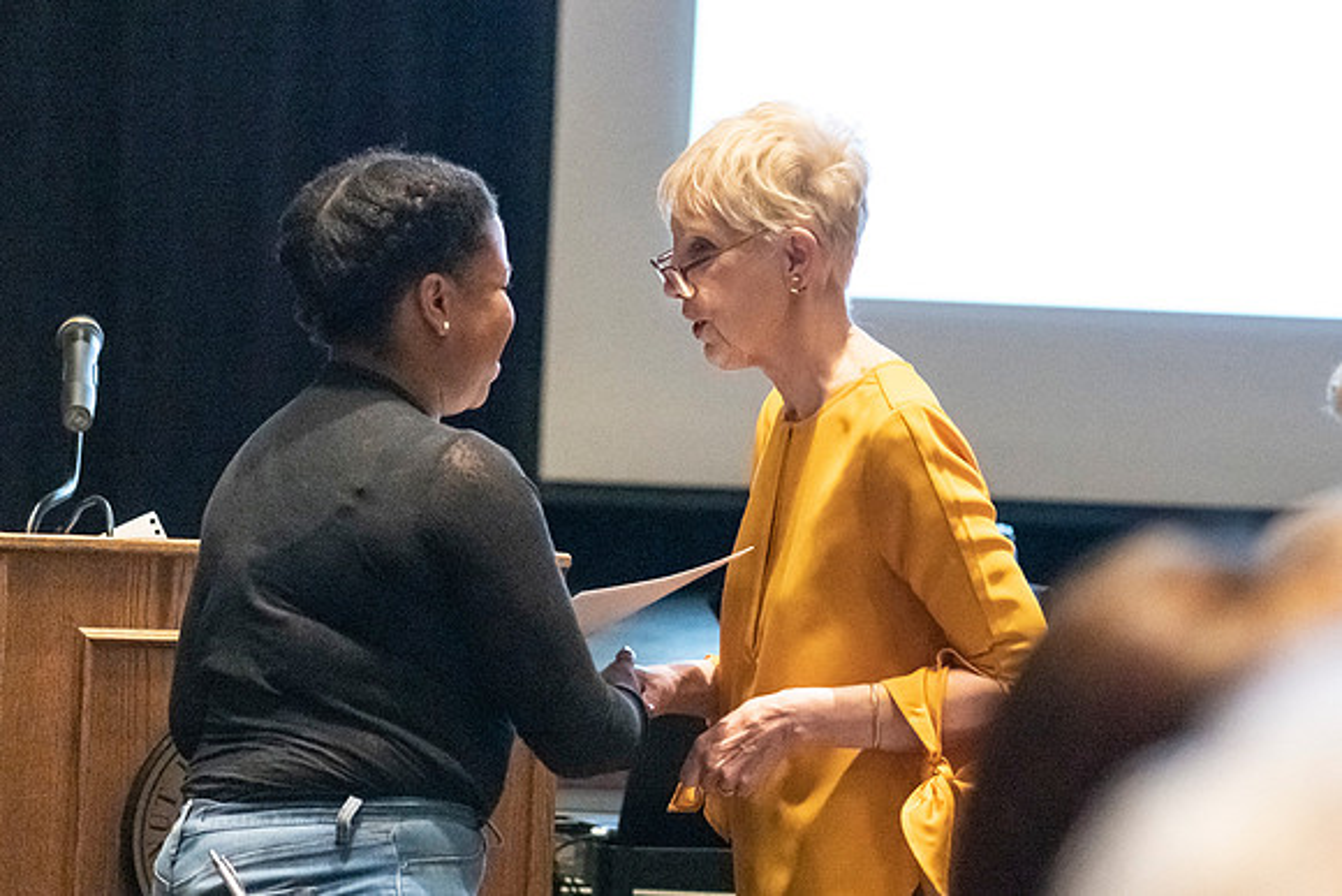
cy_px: 370
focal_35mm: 161
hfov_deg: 12.8
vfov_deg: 8.5
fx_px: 5994
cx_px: 724
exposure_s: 1/200
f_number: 4
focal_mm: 105
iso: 10000
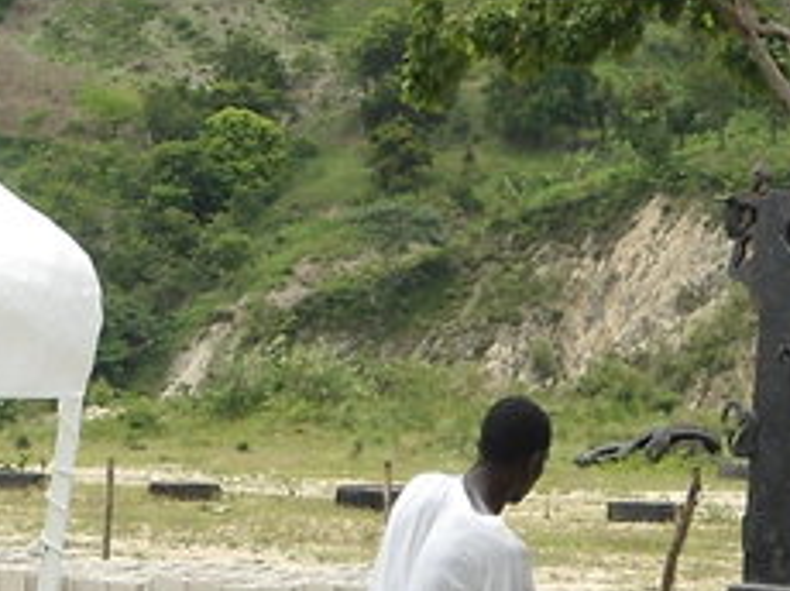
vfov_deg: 9.0
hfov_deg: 11.9
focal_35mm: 165
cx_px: 742
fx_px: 3762
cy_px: 199
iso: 80
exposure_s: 1/800
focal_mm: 6.7
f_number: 3.2
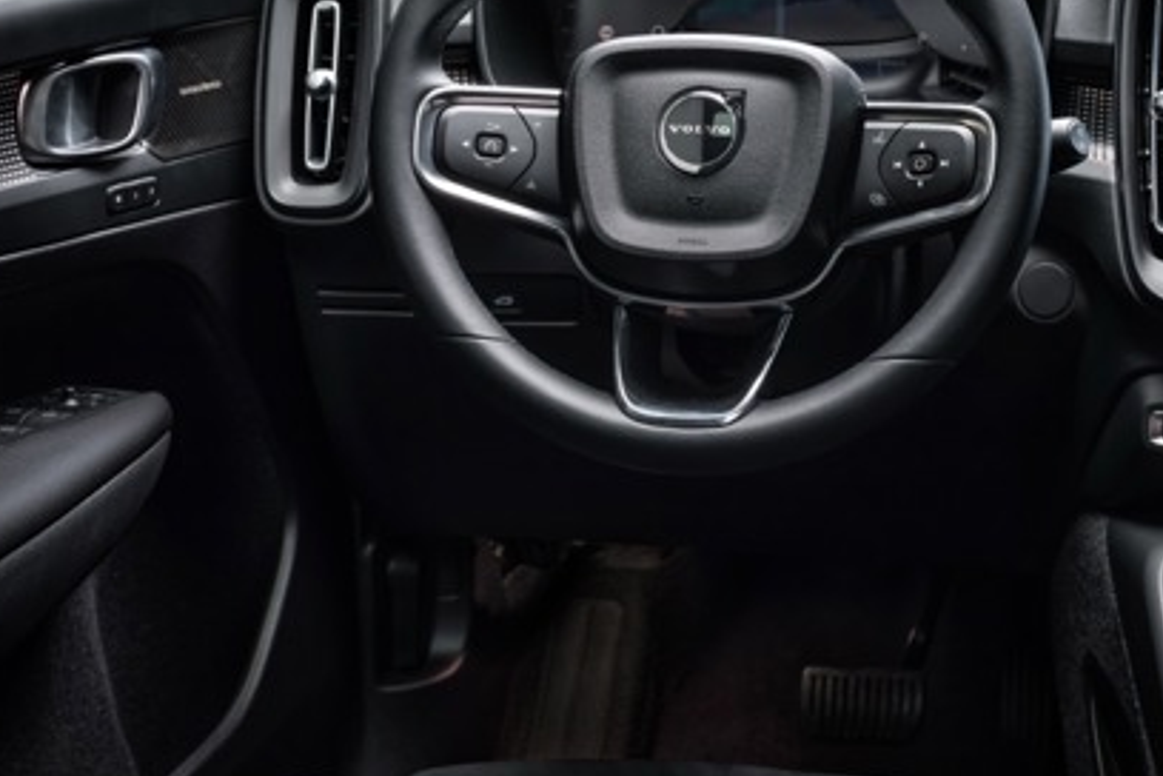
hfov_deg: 30.5
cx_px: 849
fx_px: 2100
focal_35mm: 65
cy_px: 175
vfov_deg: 20.7
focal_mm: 46.5
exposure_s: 1/3
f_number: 8
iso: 800
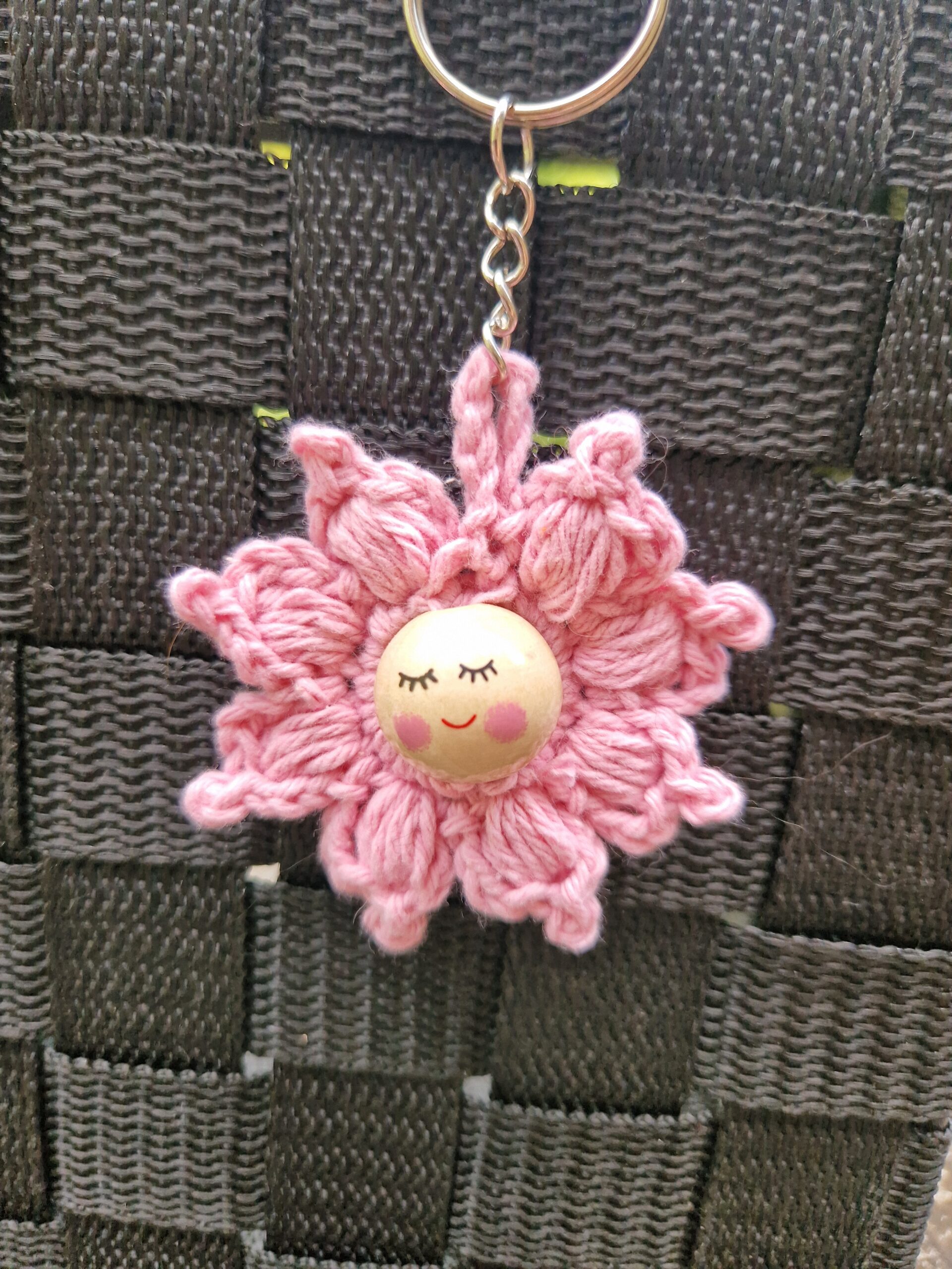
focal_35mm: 23
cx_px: 476
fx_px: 843
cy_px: 634
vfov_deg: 73.9
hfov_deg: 58.9
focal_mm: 5.4
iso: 50
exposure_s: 1/180
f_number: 1.8
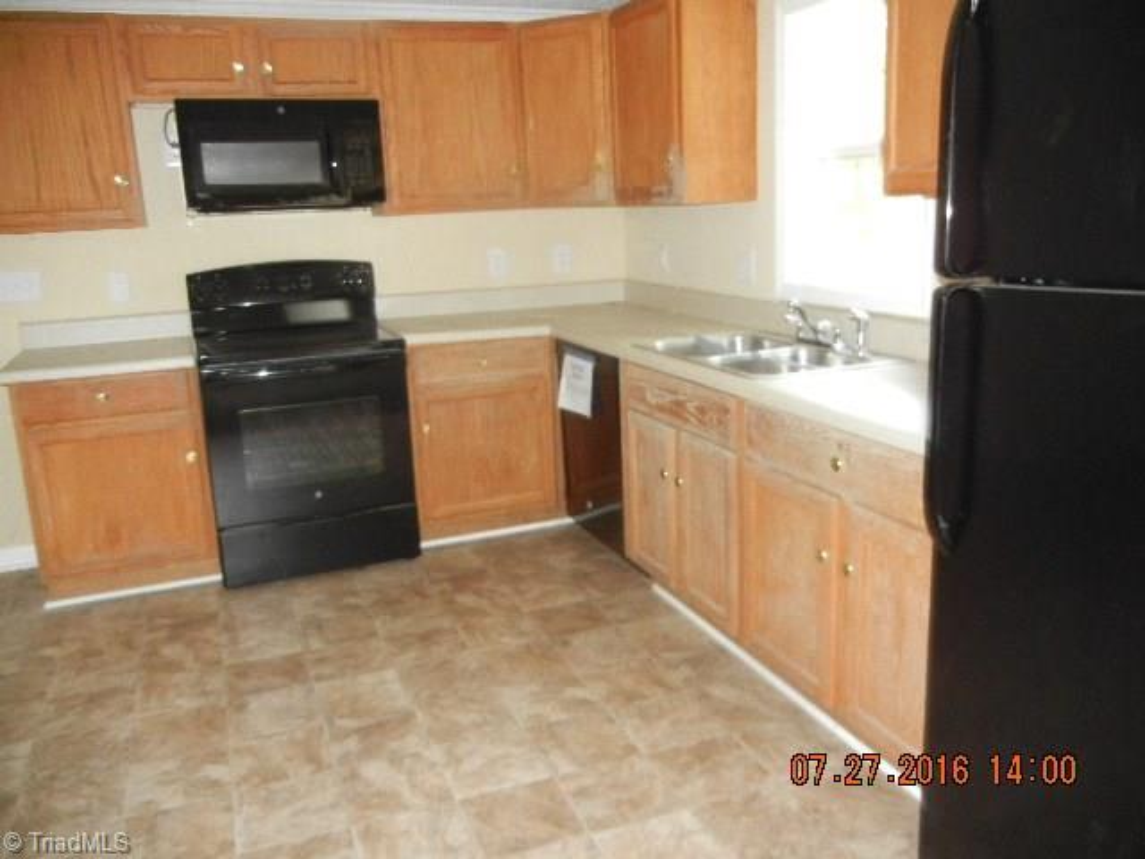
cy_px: 430
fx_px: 992
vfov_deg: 46.8
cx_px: 572
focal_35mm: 30
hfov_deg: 60.0
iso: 800
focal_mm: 5.4
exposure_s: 1/30
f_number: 3.5
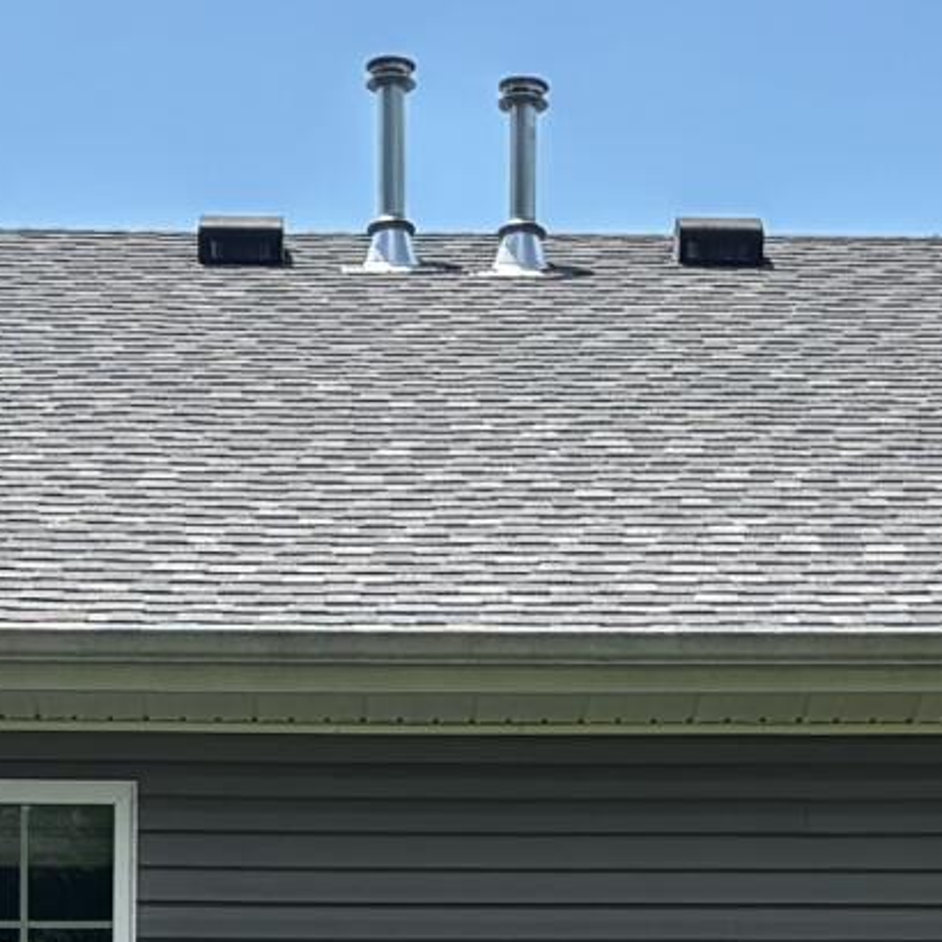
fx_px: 5172
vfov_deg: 10.0
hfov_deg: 10.4
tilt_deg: +7.3
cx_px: 416
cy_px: 1553
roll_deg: -1.3
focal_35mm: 168
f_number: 1.6
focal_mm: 5.96
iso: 50
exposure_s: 1/2513
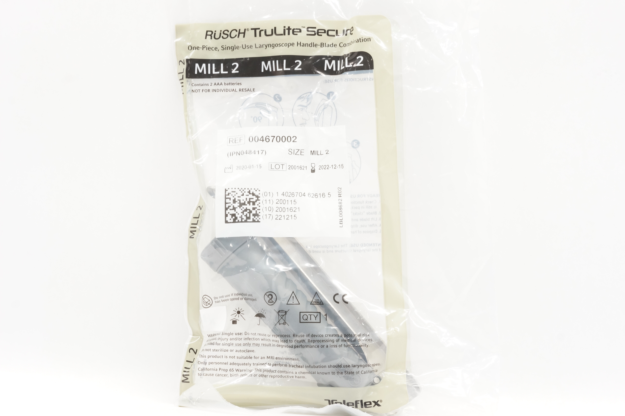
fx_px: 1431
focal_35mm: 82
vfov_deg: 16.5
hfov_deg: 24.6
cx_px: 312
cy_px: 208
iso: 800
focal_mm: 55
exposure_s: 1/15
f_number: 13
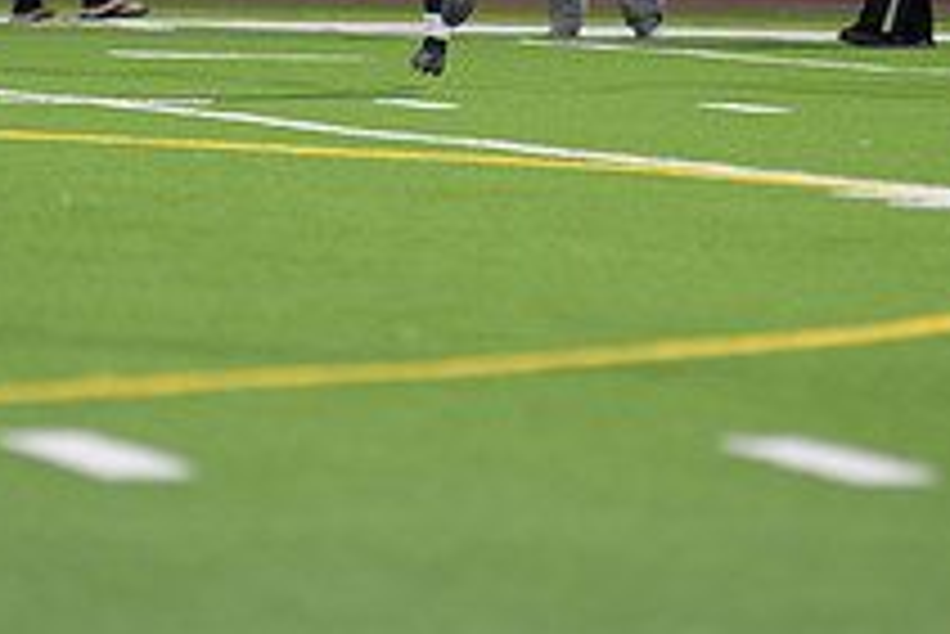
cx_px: 450
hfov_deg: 4.5
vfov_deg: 3.0
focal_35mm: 454
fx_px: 11988
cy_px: -142
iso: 1000
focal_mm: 165
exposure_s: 1/200
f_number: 2.8
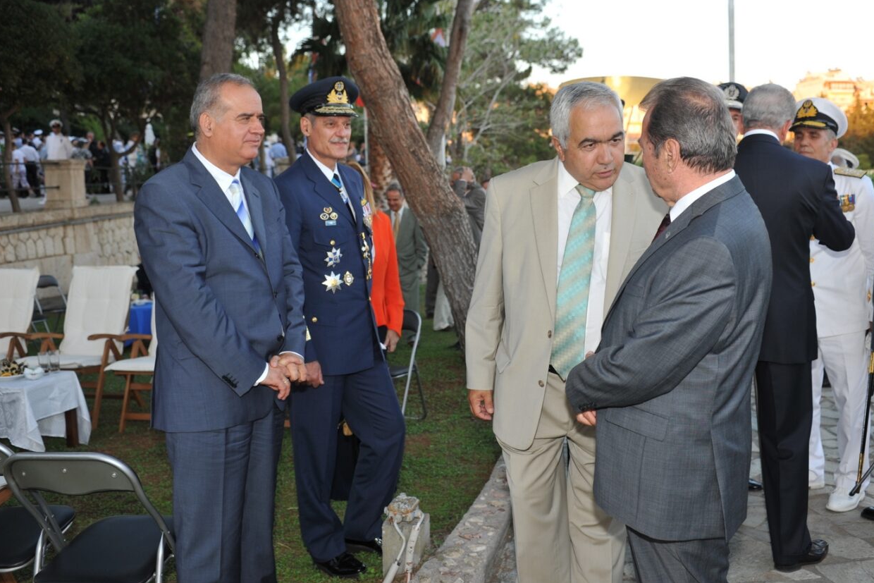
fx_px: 874
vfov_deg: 36.9
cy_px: 287
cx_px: 453
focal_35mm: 36
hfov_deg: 53.1
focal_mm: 31
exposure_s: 1/160
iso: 400
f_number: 4.5
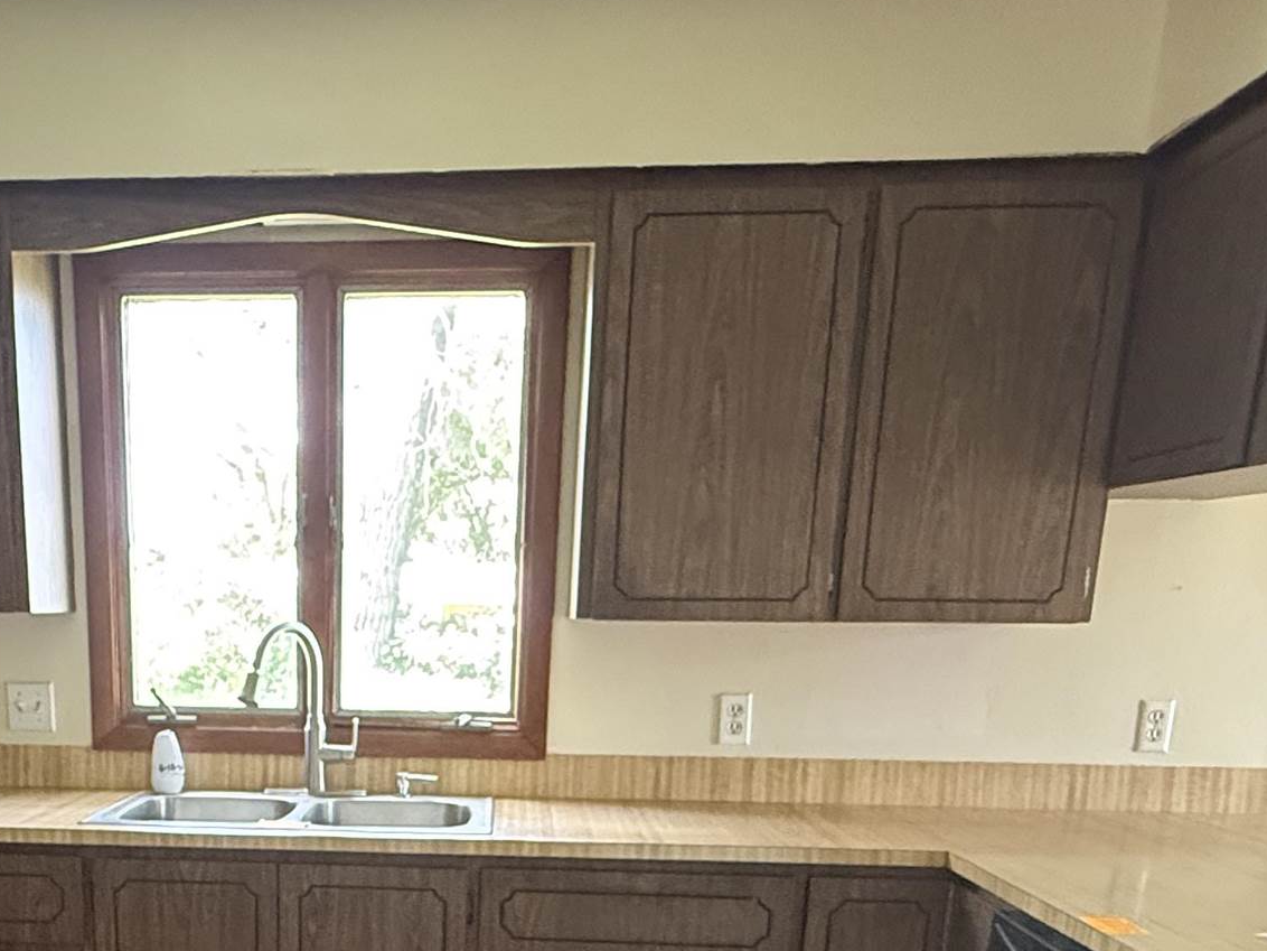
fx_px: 1391
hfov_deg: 47.6
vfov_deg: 33.9
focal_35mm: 38
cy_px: 987
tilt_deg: -14.5
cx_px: 359
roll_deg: -0.1
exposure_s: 1/60
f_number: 2.2
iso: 800
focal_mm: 2.22
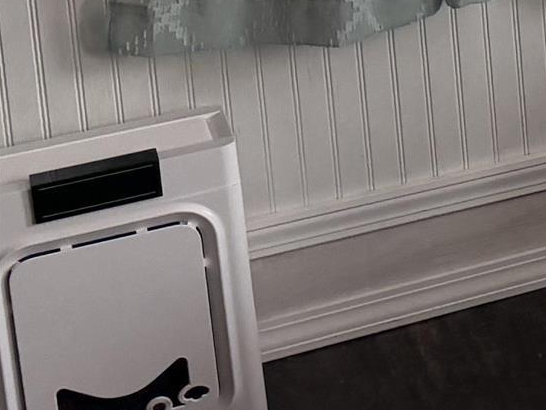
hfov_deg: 10.9
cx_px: 1532
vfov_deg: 10.2
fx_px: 2130
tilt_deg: -8.8
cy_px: -391
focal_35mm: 135
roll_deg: +0.2
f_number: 1.78
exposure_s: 1/105
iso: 200
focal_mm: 6.76
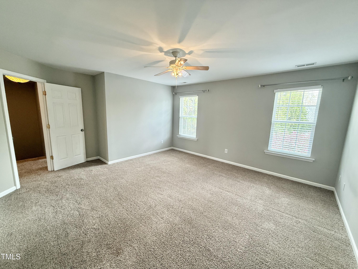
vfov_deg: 85.7
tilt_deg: -8.5
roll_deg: -2.0
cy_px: 134
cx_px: 179
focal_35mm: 14
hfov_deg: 102.1
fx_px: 145
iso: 200
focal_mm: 2.22
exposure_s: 1/120
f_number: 2.2
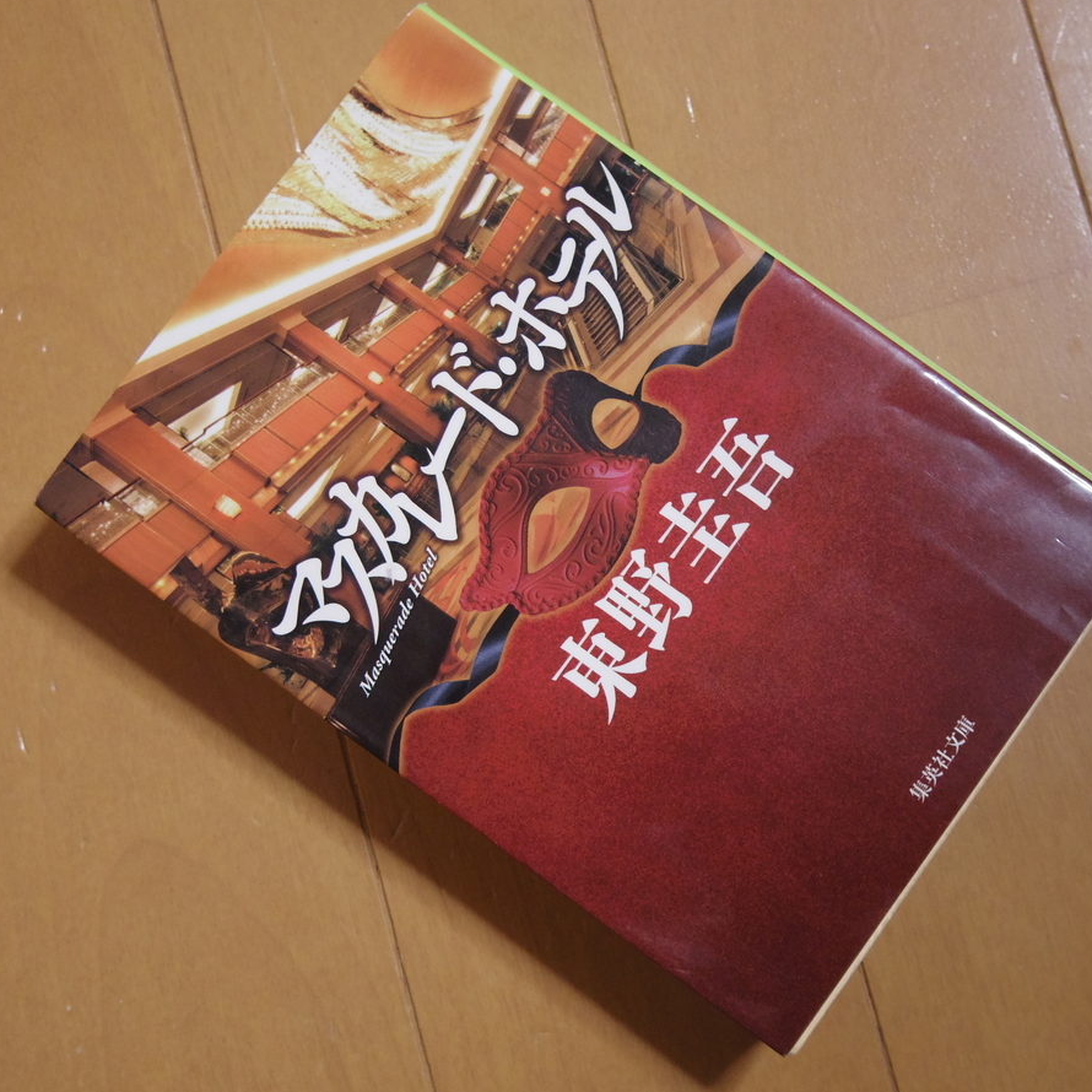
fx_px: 1999
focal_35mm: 56
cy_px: 544
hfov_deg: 30.5
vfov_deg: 30.6
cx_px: 605
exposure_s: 1/30
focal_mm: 8.5
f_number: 1.9
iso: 400
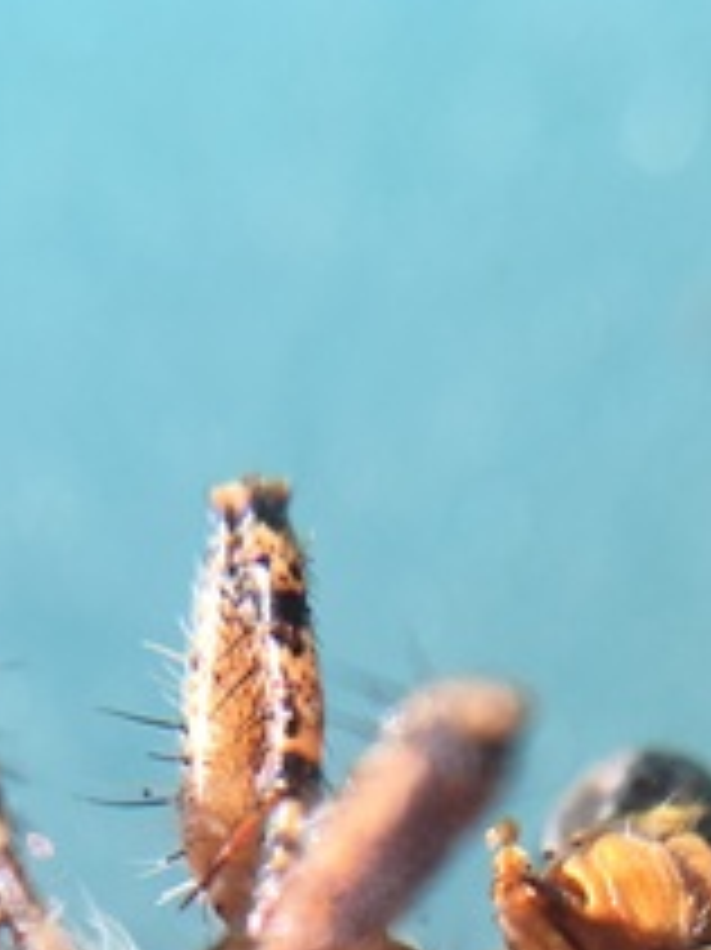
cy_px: 1337
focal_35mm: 88
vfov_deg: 19.9
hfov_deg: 16.7
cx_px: 216
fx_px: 2412
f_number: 2.2
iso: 25
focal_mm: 4.15
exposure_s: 1/288
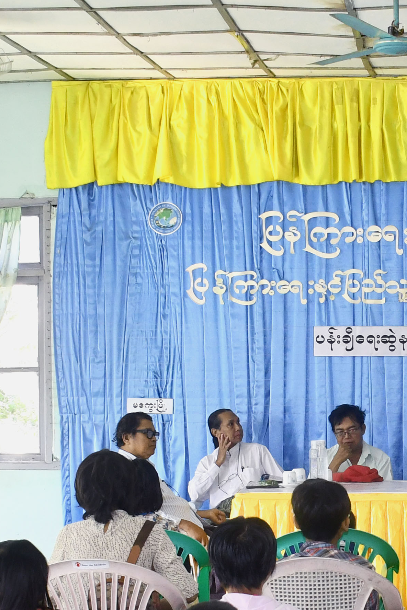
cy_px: 441
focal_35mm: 94
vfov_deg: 21.5
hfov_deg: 14.3
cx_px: 419
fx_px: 1594
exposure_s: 1/60
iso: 640
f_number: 5
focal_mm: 20
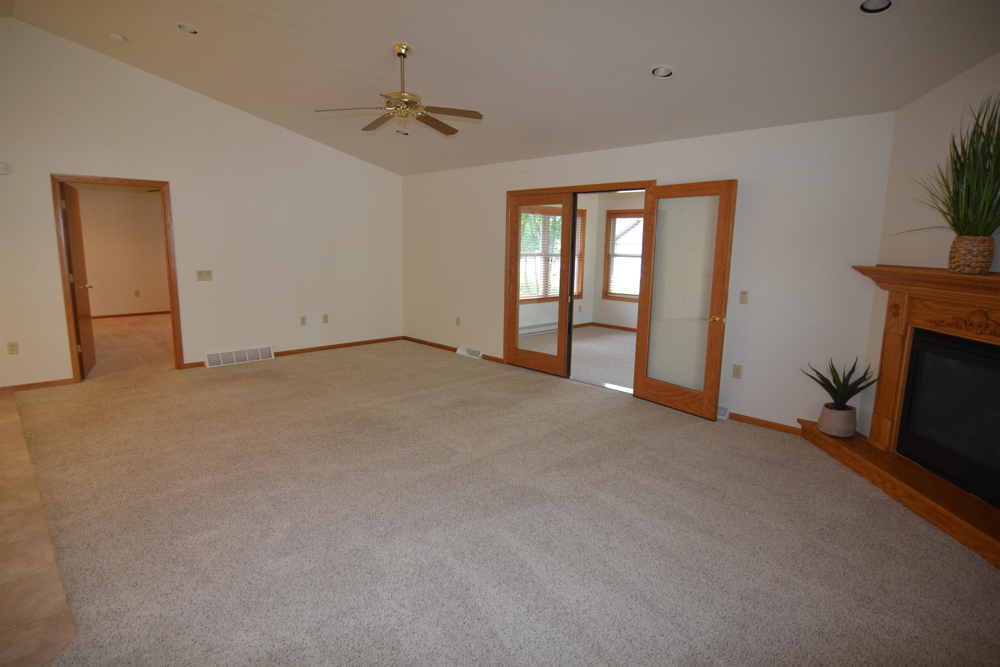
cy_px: 334
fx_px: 500
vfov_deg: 67.4
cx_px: 500
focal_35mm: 18
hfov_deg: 90.0
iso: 640
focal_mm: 12
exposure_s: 1/60
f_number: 4
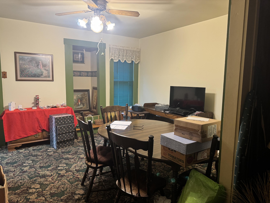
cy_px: 102
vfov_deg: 56.8
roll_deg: -0.2
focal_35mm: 24
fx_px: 187
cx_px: 135
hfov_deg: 71.6
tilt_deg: -6.2
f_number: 1.78
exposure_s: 1/60
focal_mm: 6.76
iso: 320
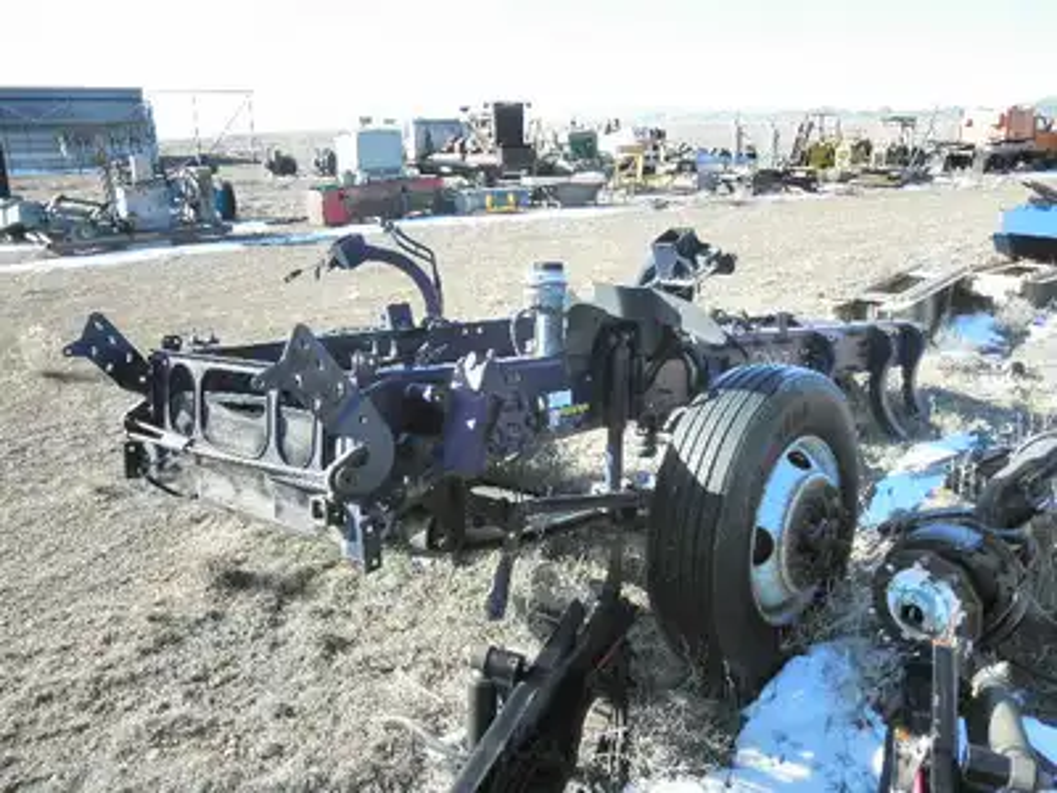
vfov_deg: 49.7
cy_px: 396
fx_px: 855
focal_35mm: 28
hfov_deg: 63.4
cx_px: 528
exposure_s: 1/320
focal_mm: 5
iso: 64
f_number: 3
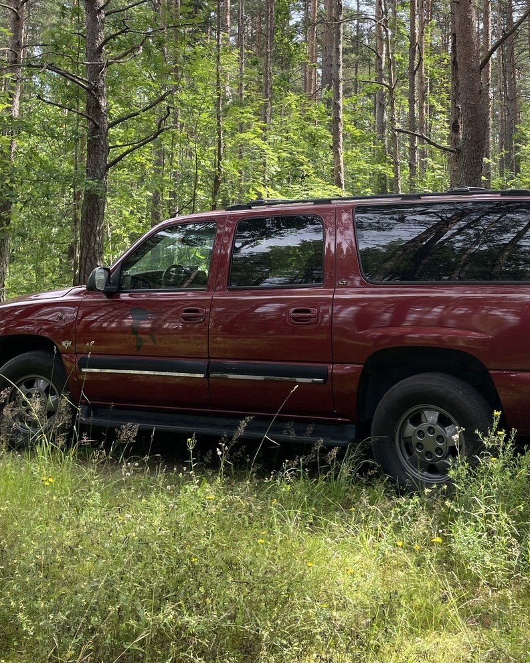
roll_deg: -1.3
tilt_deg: +9.5
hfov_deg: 36.3
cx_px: 321
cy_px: 155
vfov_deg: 43.2
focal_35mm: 41
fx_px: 804
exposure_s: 1/600
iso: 32
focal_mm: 4.2
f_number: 1.6
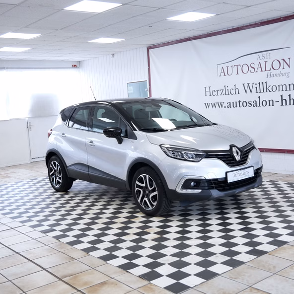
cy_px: 146
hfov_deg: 39.2
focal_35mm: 43
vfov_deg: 39.2
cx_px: 155
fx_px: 413
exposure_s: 1/60
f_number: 3.9
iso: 320
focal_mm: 18
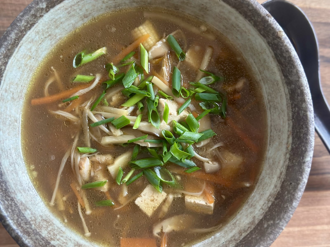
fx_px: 458
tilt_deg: -85.6
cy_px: 124
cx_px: 165
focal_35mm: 48
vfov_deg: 30.3
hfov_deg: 39.7
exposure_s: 1/54
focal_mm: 6.86
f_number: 1.78
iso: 400
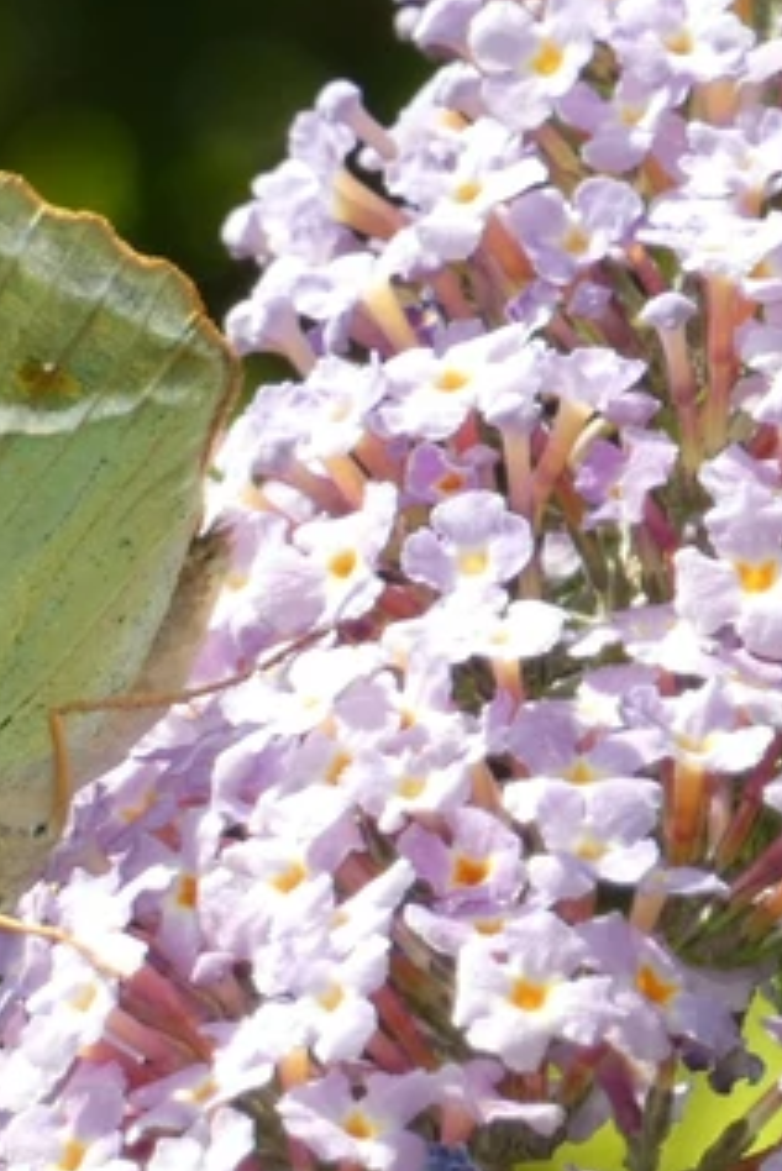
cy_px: 630
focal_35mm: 957
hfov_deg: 1.4
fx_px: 31146
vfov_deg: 2.2
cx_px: 89
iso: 100
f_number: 5.6
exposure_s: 1/125
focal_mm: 81.4
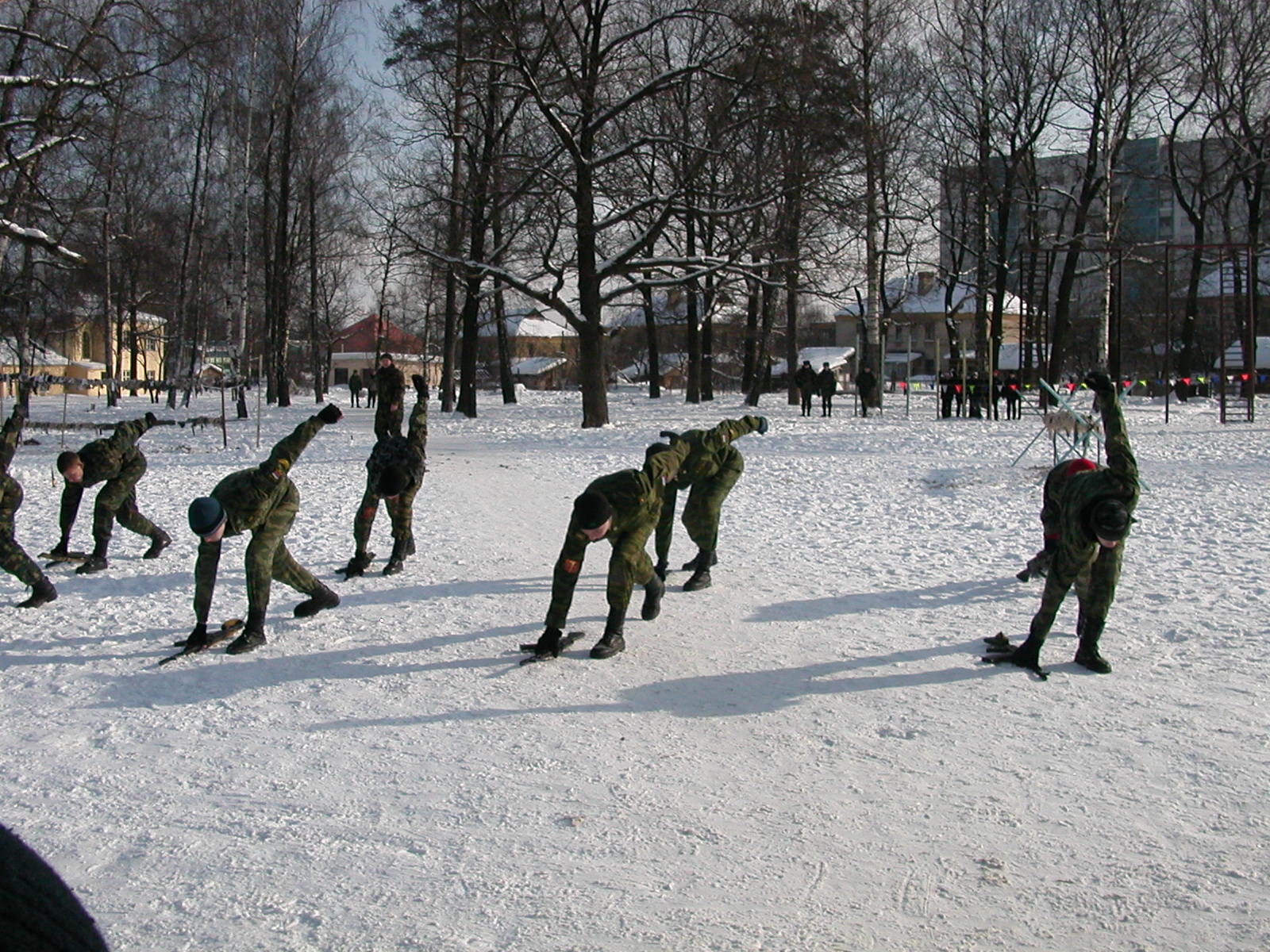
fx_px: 1357
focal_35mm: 37
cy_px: 476
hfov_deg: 50.1
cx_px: 635
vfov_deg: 38.7
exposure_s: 1/801
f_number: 4.5
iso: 100
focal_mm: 5.6
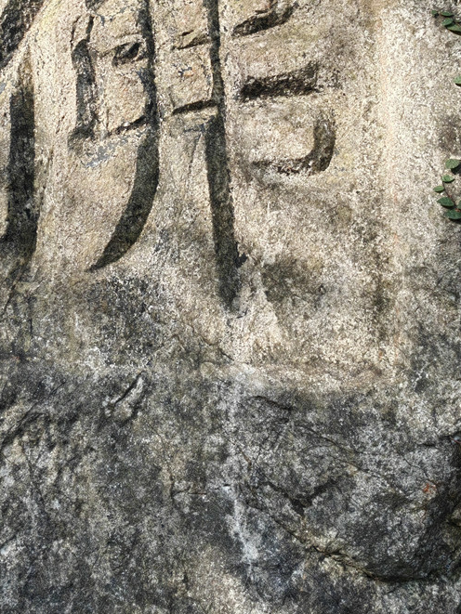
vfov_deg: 37.1
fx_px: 870
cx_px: 141
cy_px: 97
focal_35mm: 49
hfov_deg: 29.4
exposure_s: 1/673
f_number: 1.8
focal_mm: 5.54
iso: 160
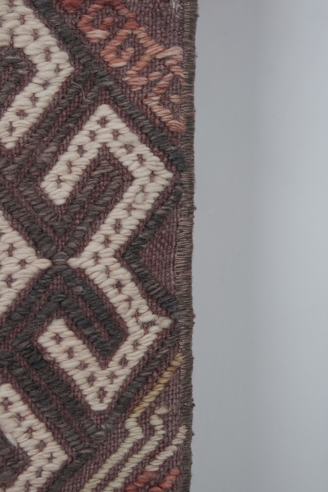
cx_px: 164
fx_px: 1134
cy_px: 246
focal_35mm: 83
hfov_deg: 16.5
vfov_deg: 24.5
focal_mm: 55
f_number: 11
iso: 160
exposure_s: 1/160
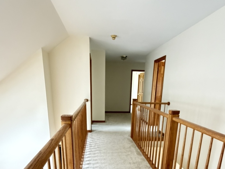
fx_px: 91
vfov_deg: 85.7
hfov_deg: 102.0
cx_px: 112
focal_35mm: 14
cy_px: 84
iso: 1000
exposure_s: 1/60
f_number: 2.2
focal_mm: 2.22
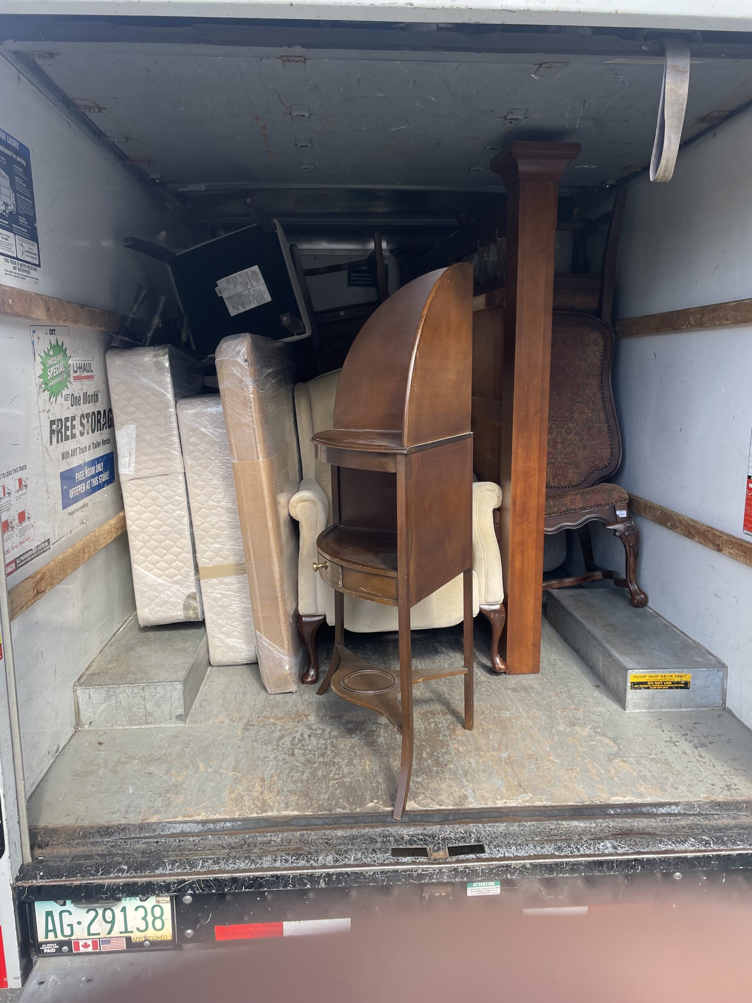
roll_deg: +1.7
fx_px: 753
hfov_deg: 53.1
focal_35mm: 26
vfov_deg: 67.3
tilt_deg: -6.9
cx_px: 376
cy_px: 502
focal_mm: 4.2
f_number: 1.6
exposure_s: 1/520
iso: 32
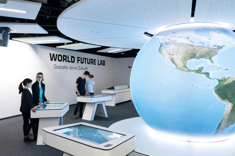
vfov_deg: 42.3
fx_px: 202
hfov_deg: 60.3
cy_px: 78
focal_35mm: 31
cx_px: 118
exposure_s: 1/40
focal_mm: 31
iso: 500
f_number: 5
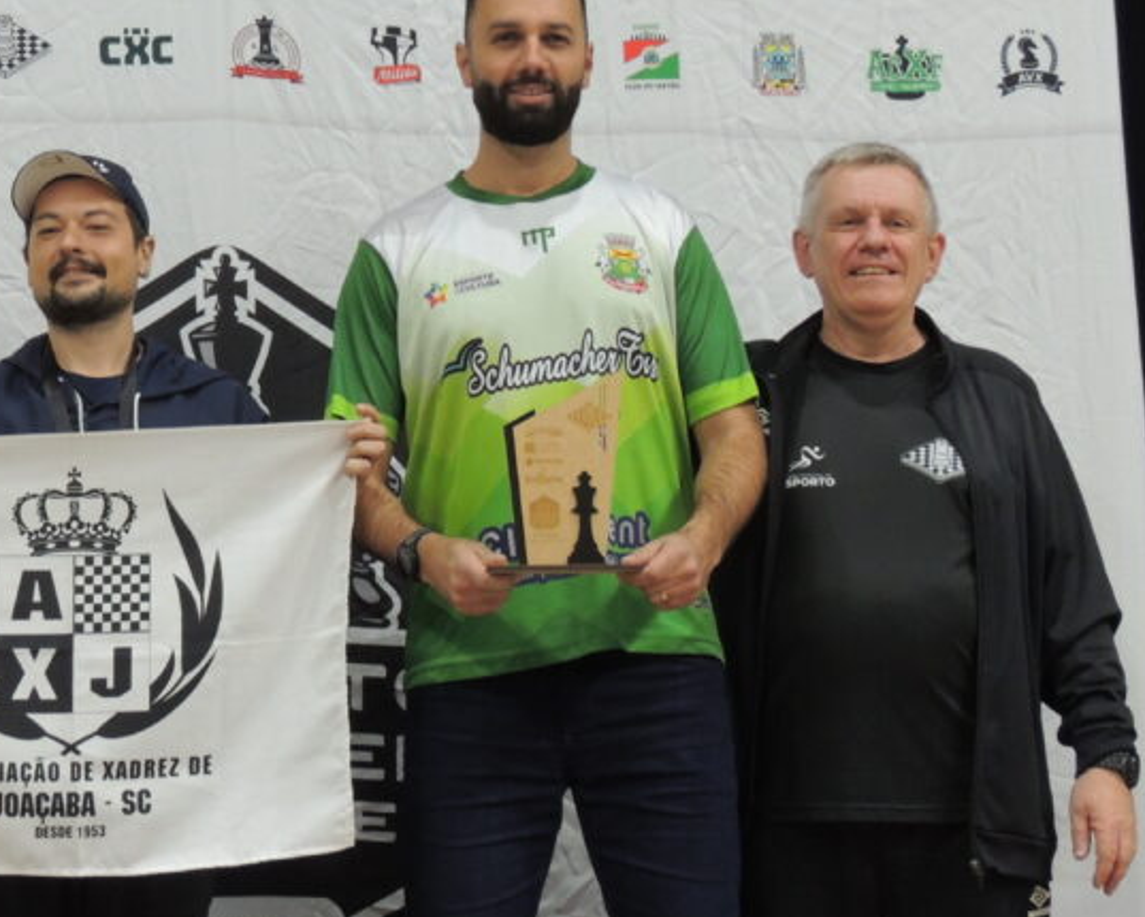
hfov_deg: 23.3
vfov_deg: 19.2
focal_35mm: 80
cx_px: 141
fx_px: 2712
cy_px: 420
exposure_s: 1/25
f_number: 3.4
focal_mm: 7.6
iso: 400
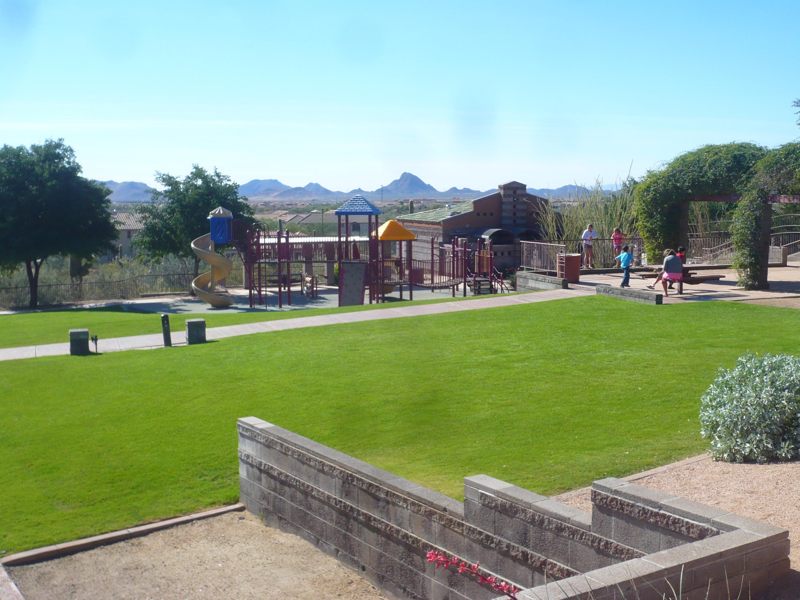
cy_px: 300
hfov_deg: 42.1
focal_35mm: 45
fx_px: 1040
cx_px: 400
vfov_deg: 32.2
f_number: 9
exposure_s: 1/160
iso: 100
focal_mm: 7.5
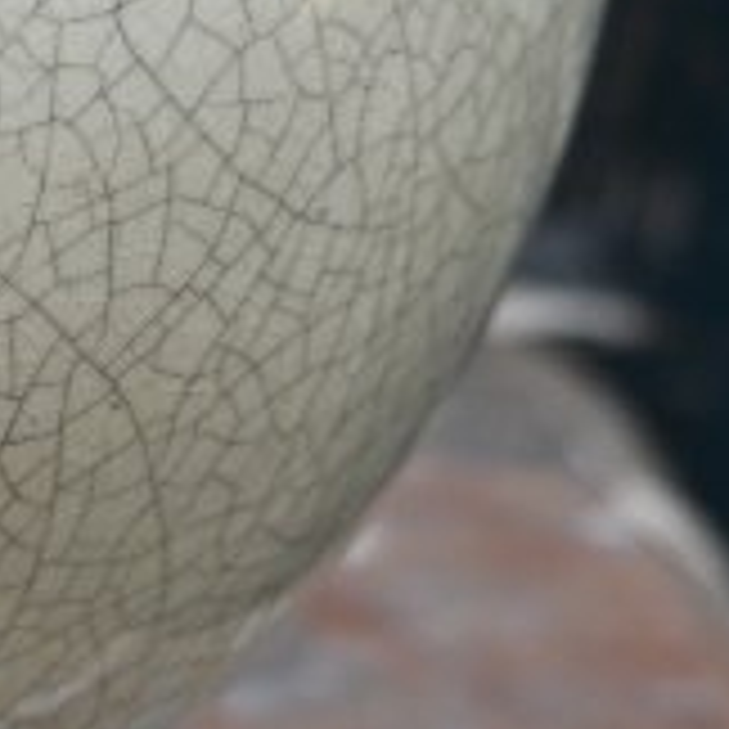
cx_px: -1562
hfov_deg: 8.0
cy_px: 590
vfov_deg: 9.5
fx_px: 4374
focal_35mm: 184
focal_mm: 19.5
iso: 400
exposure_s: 1/250
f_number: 4
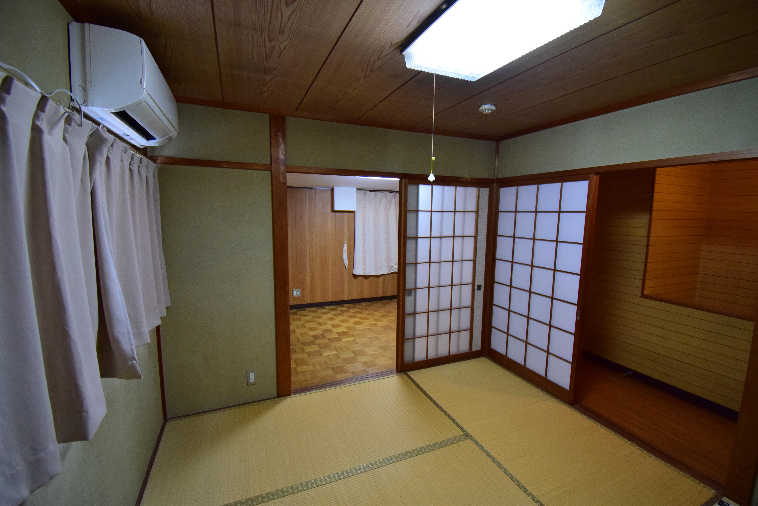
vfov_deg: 77.4
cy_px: 253
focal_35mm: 15
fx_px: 316
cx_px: 379
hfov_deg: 100.4
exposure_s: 1/125
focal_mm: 10
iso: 1600
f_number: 4.8
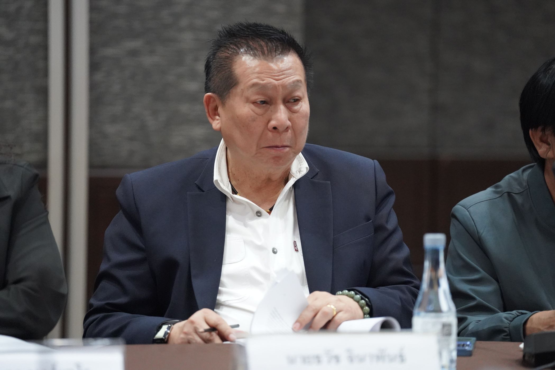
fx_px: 2590
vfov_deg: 8.2
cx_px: 278
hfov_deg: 12.2
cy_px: 185
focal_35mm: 168
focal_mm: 168
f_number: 2.8
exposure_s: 1/400
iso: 10000
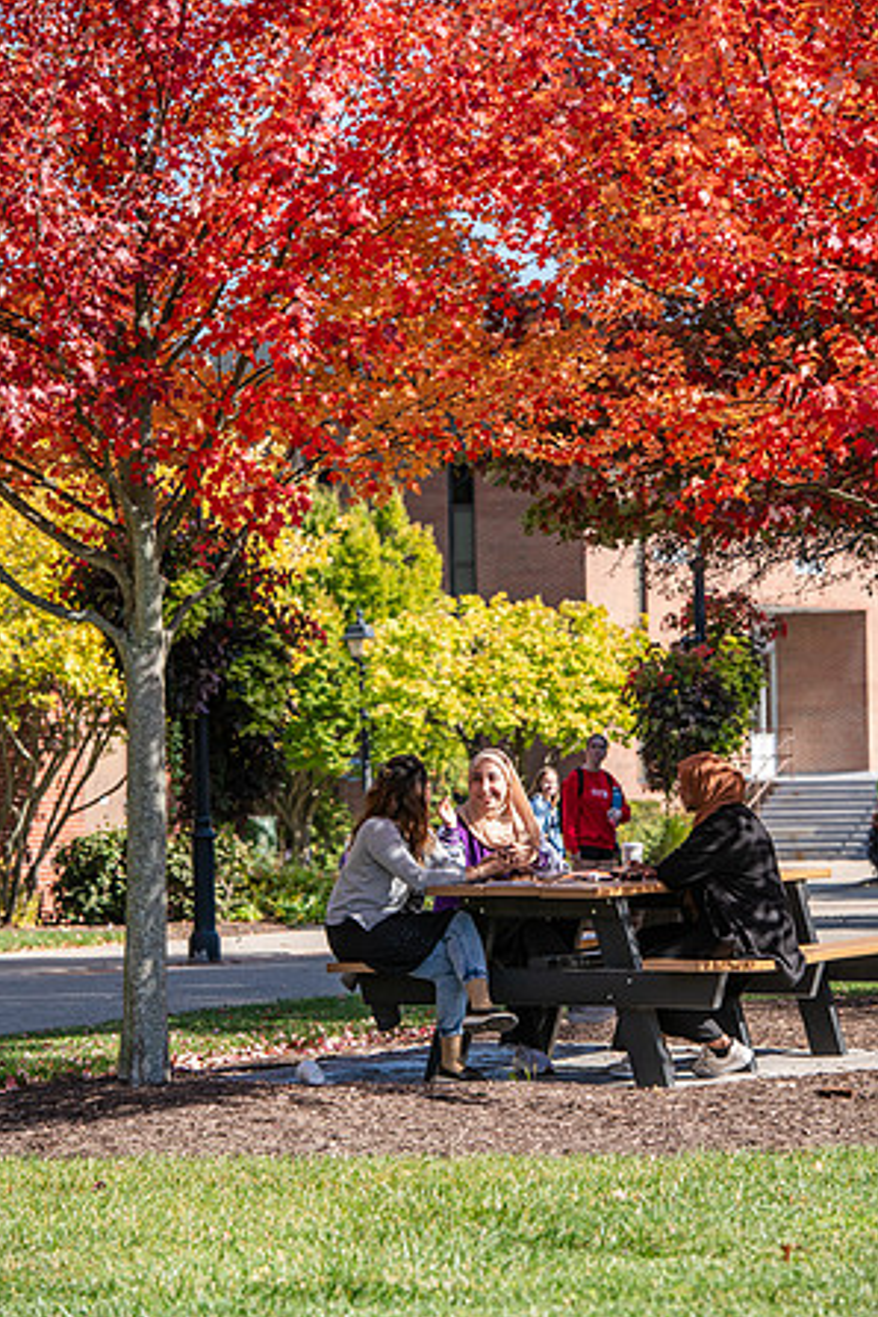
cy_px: 657
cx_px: 439
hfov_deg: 10.5
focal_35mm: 131
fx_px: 4792
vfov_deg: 15.6
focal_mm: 130
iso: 160
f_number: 6.3
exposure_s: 1/250
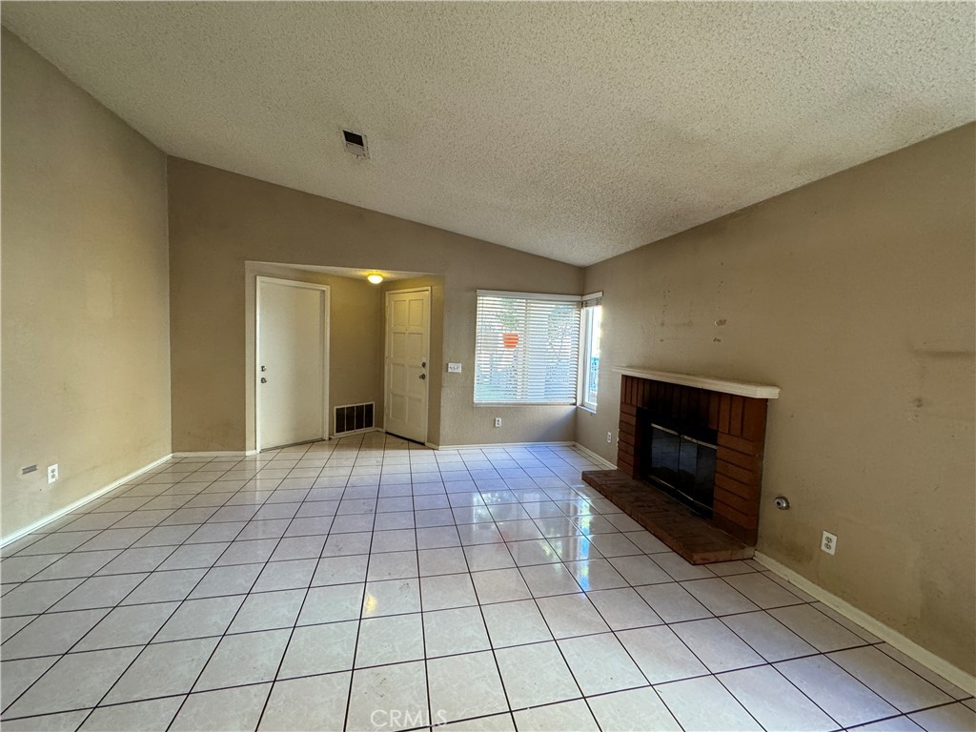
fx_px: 395
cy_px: 366
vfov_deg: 85.7
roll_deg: -2.2
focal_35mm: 14
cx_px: 488
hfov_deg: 102.1
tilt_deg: -4.5
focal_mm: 2.22
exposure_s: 1/120
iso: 250
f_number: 2.2
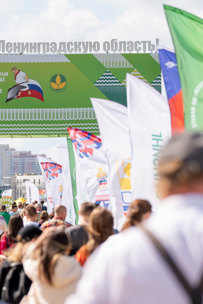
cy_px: 148
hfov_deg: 4.5
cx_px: 31
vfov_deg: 6.8
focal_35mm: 303
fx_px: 2562
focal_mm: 180
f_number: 5.6
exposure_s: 1/4000
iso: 1000
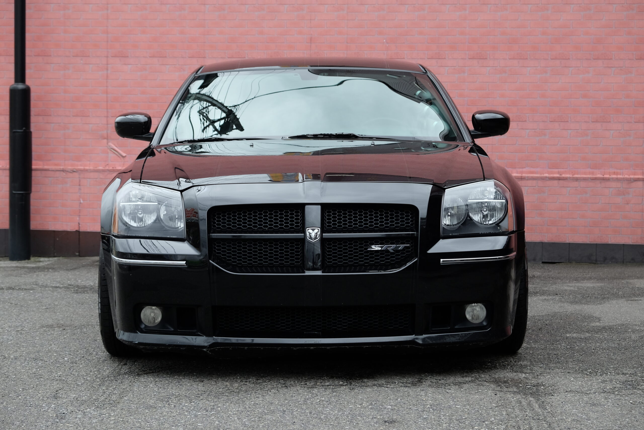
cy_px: 215
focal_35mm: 83
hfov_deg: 24.5
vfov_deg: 16.5
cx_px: 322
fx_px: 1485
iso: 400
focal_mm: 55
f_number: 5.6
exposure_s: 1/350
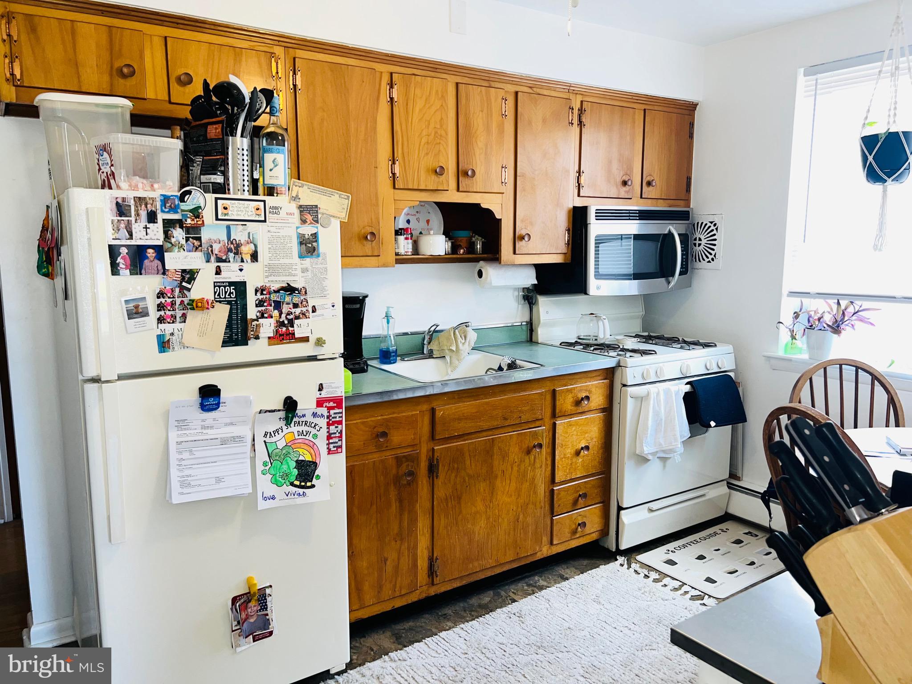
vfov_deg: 53.1
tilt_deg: -8.3
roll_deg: +0.2
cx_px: 456
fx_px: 685
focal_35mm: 26
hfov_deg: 67.3
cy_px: 342
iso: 40
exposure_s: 1/30
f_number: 1.5
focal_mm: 5.7
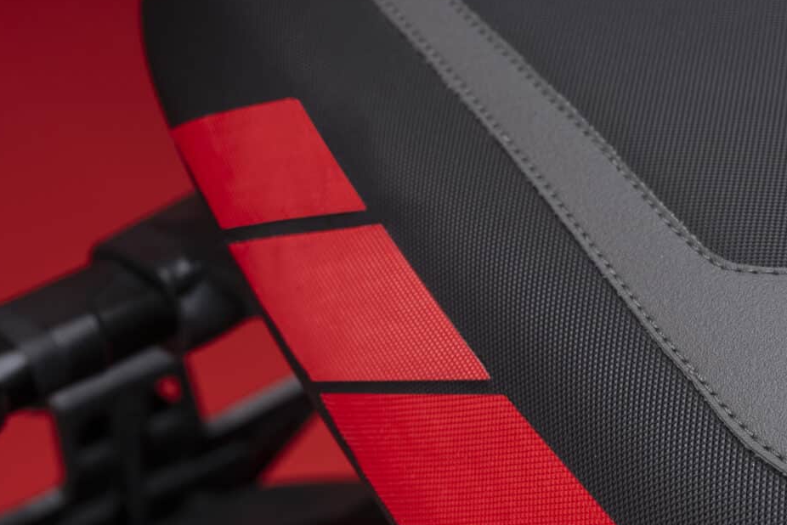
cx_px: 616
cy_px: 364
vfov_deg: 10.9
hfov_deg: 16.2
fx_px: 2755
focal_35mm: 126
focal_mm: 57
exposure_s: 1/160
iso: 100
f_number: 11
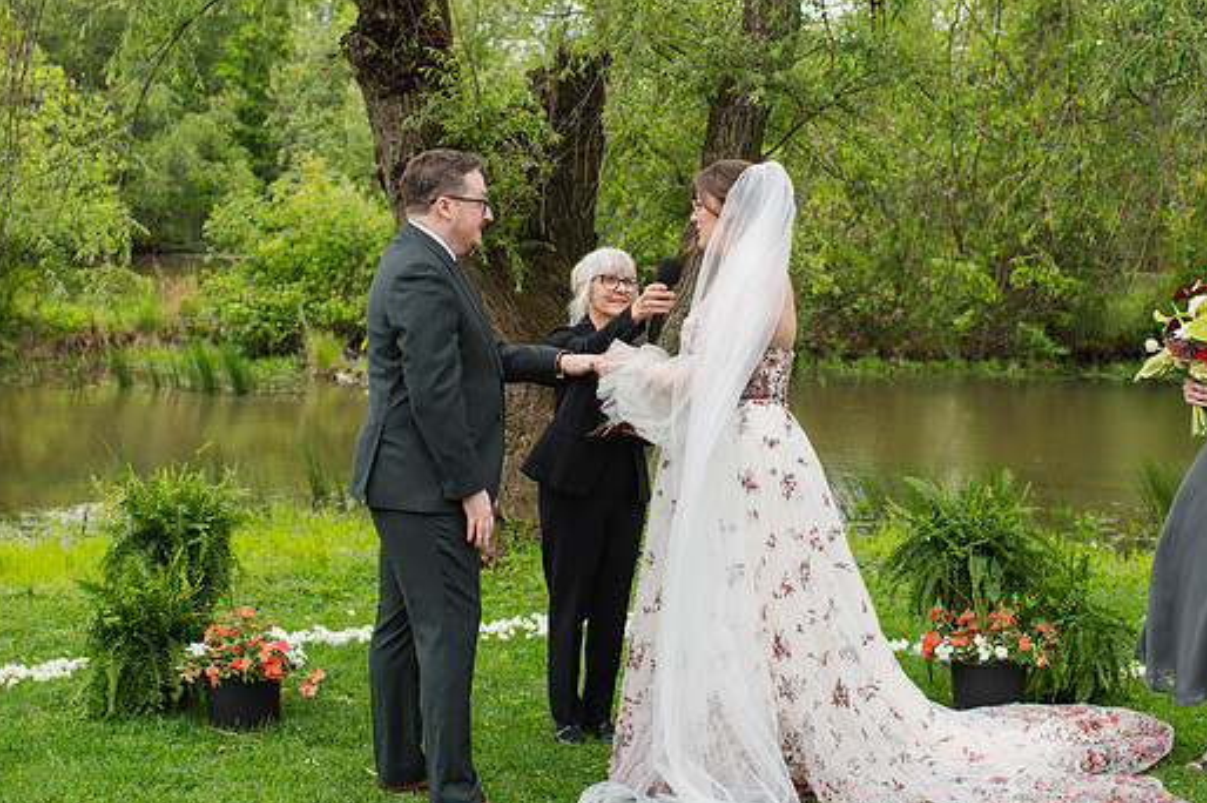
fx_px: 1776
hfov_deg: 37.5
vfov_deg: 25.5
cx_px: 596
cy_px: 435
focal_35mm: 53
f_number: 3.5
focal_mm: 35
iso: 125
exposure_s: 1/500
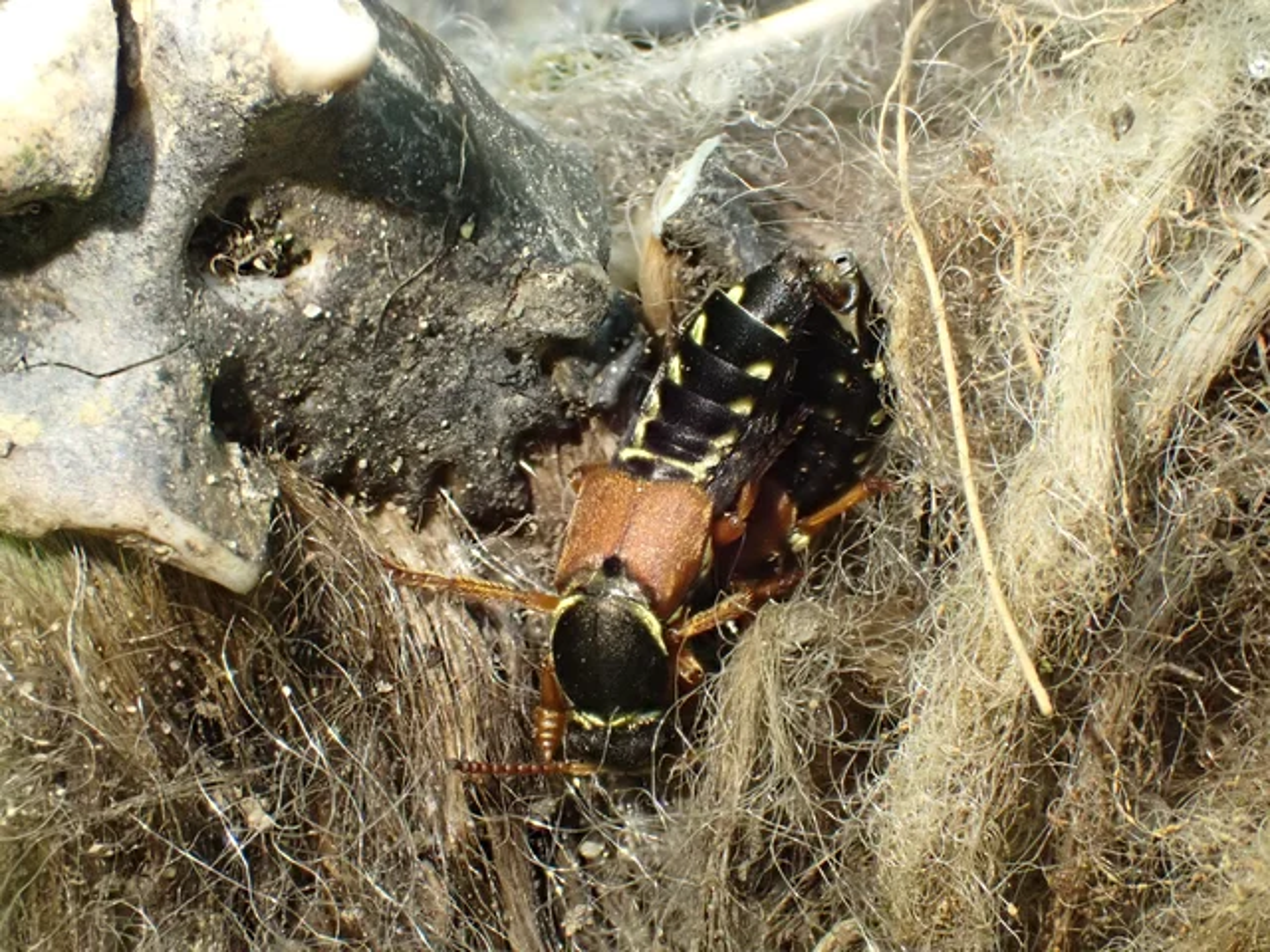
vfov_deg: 29.1
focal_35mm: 50
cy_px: 476
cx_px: 635
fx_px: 1834
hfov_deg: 38.2
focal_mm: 9.01
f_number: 4.5
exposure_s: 1/60
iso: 800
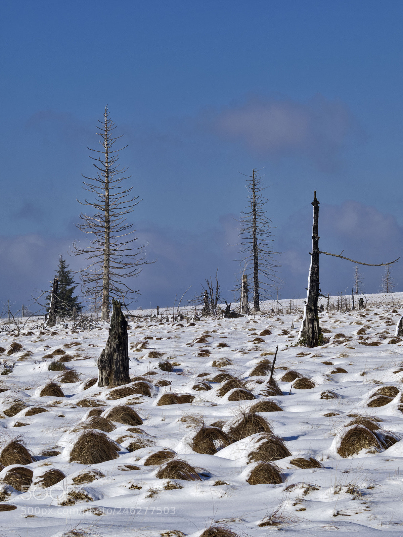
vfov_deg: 12.8
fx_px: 2390
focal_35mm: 154
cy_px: 268
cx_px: 202
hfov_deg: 9.6
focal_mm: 77
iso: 100
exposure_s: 1/125
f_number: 18
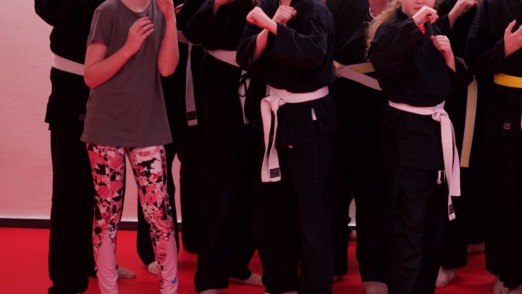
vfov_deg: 11.0
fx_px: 1523
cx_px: 438
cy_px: 35
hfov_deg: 19.2
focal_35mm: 110
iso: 320
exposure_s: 1/60
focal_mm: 50
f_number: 1.8
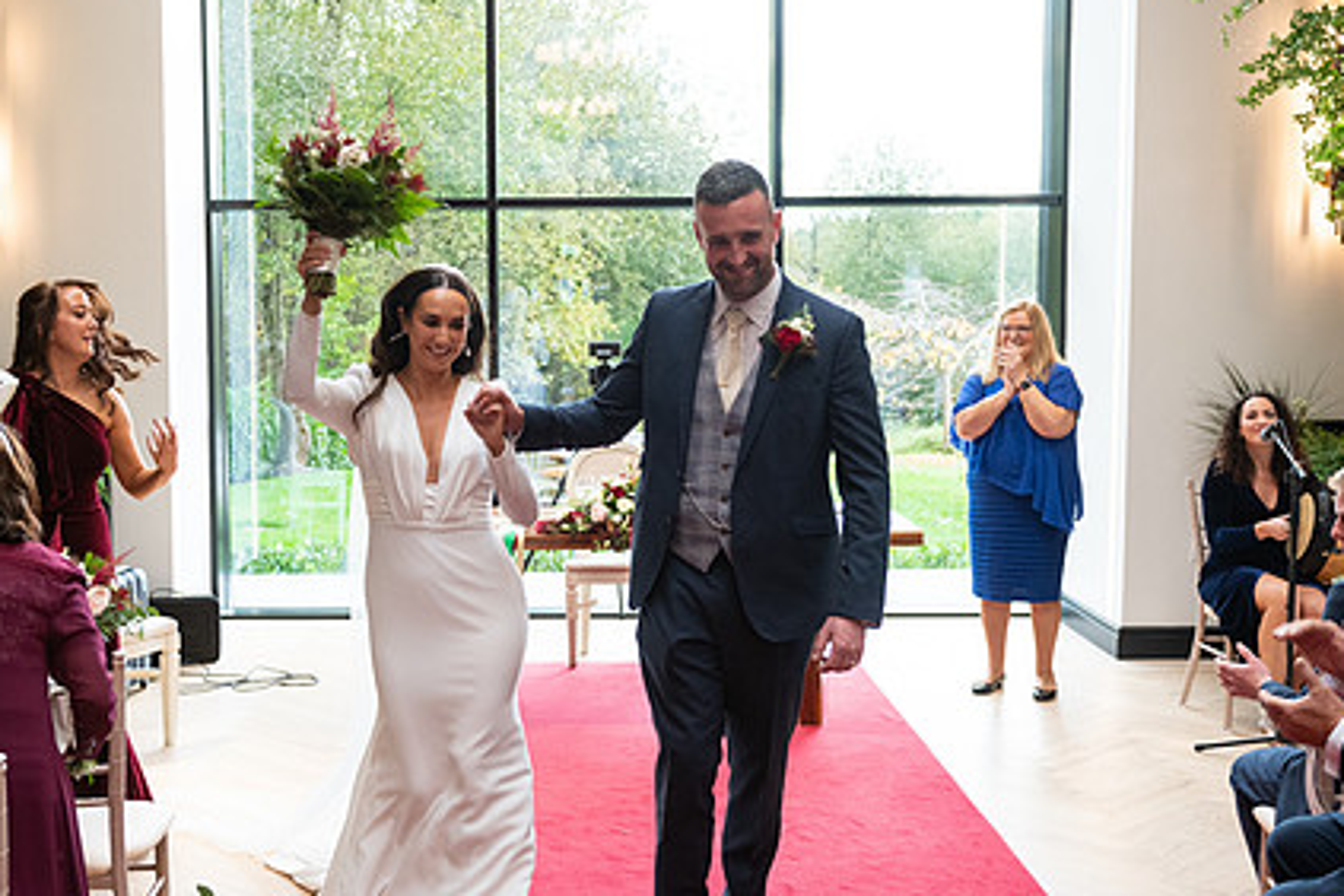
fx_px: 1792
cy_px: 443
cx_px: 531
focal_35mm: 48
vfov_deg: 28.1
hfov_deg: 40.9
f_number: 3.5
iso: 800
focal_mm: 35
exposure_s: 1/160
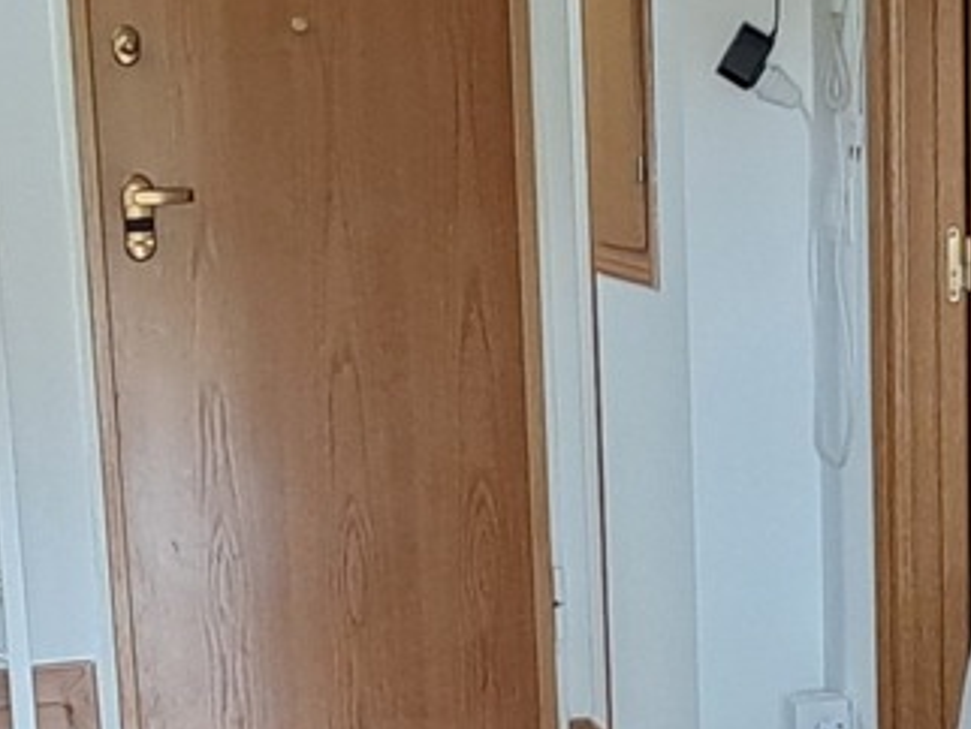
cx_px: 259
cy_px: 1362
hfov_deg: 13.2
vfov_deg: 9.4
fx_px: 4183
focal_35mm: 149
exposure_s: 1/50
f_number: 1.8
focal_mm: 4.65
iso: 160
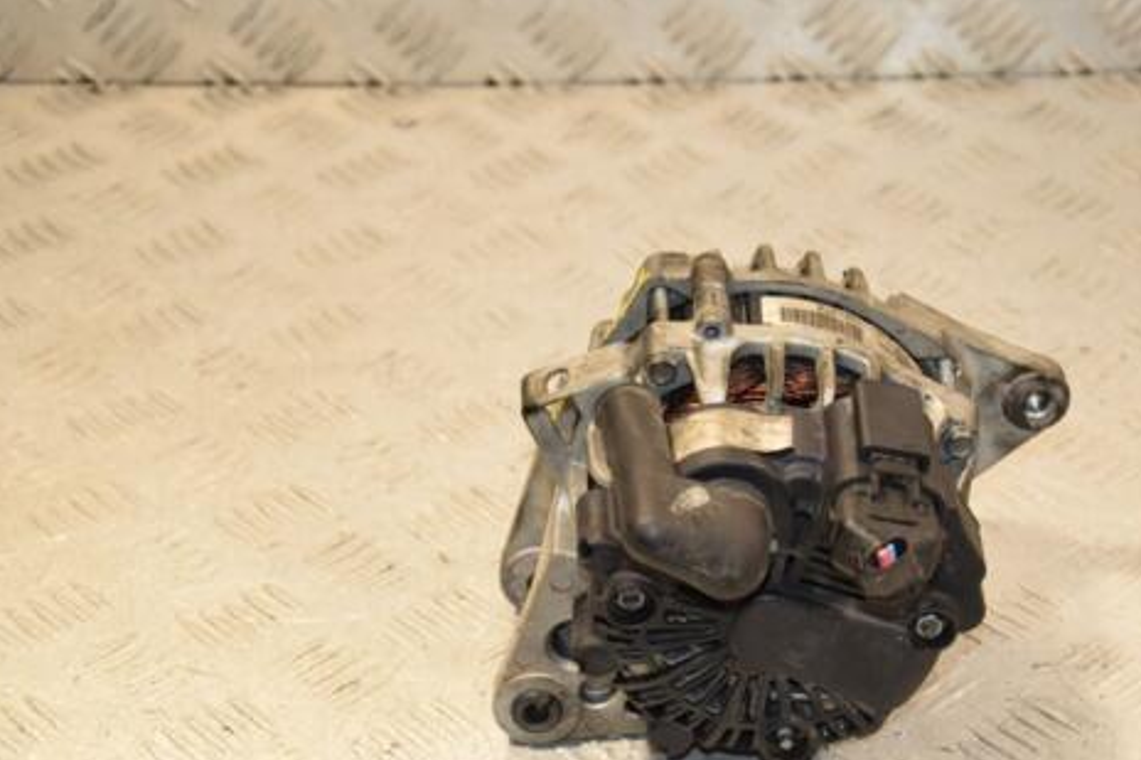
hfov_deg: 21.0
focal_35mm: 97
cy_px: 485
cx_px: 716
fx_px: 3073
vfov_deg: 14.1
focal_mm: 50
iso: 800
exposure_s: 1/200
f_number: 6.3
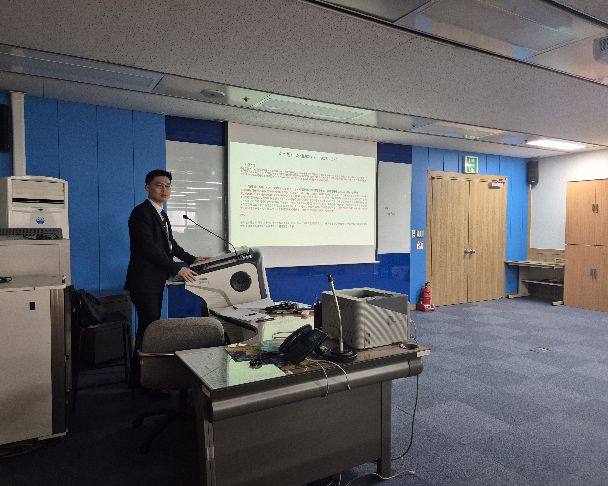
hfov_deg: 70.3
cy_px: 243
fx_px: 432
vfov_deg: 58.8
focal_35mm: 24
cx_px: 299
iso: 400
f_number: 1.8
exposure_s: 1/120
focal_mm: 5.4
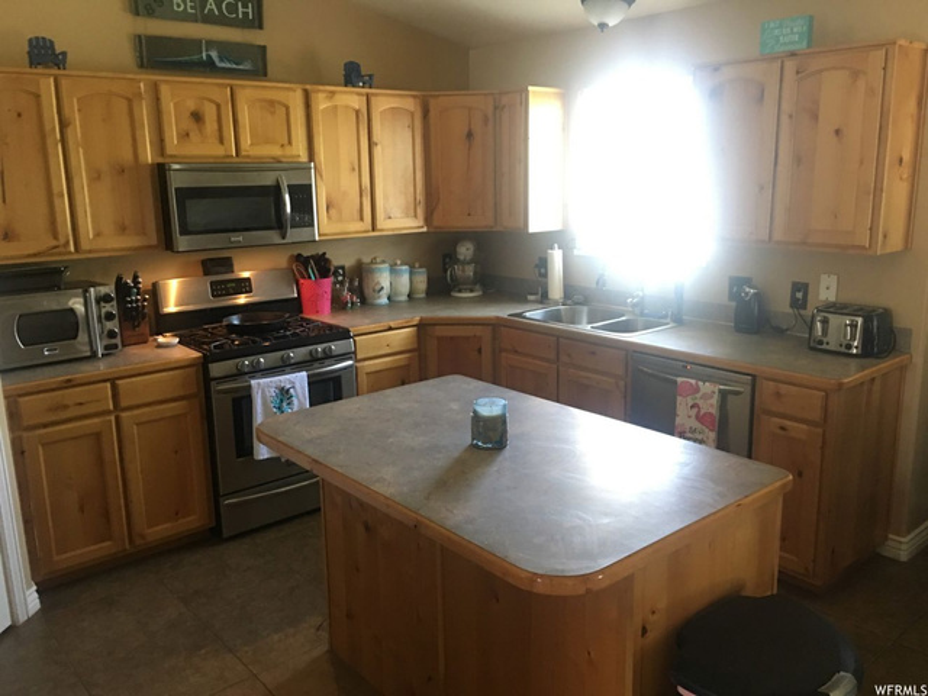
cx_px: 464
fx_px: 777
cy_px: 348
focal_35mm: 29
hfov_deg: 61.7
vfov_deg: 48.2
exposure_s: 1/15
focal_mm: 4.15
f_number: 2.2
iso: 100
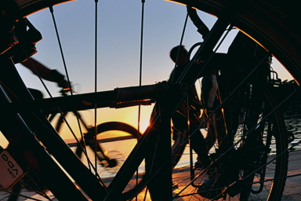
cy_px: 156
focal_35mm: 45
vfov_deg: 29.3
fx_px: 376
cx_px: 128
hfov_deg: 43.5
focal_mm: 18
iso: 400
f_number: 22
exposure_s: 1/50
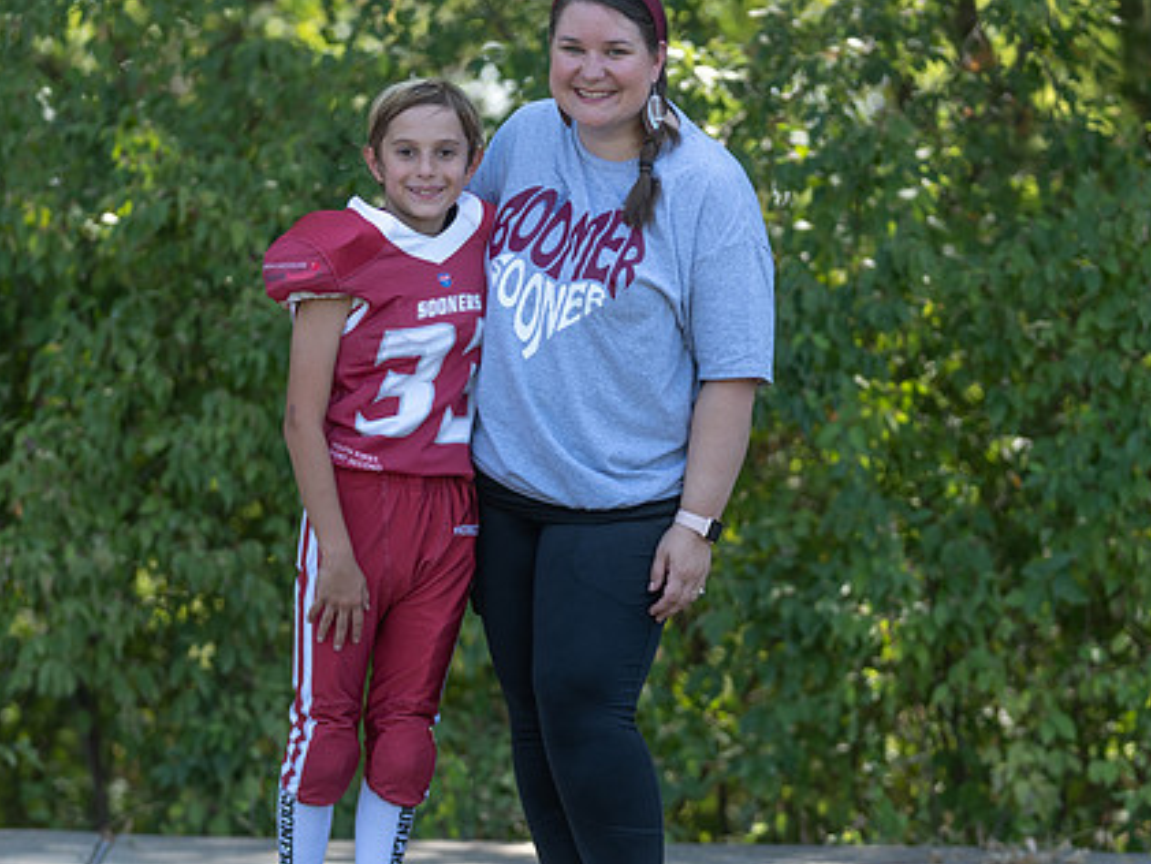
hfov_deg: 12.7
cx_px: 554
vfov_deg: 9.5
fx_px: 5189
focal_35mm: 156
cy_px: 464
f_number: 2.8
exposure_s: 1/400
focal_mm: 100
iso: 100
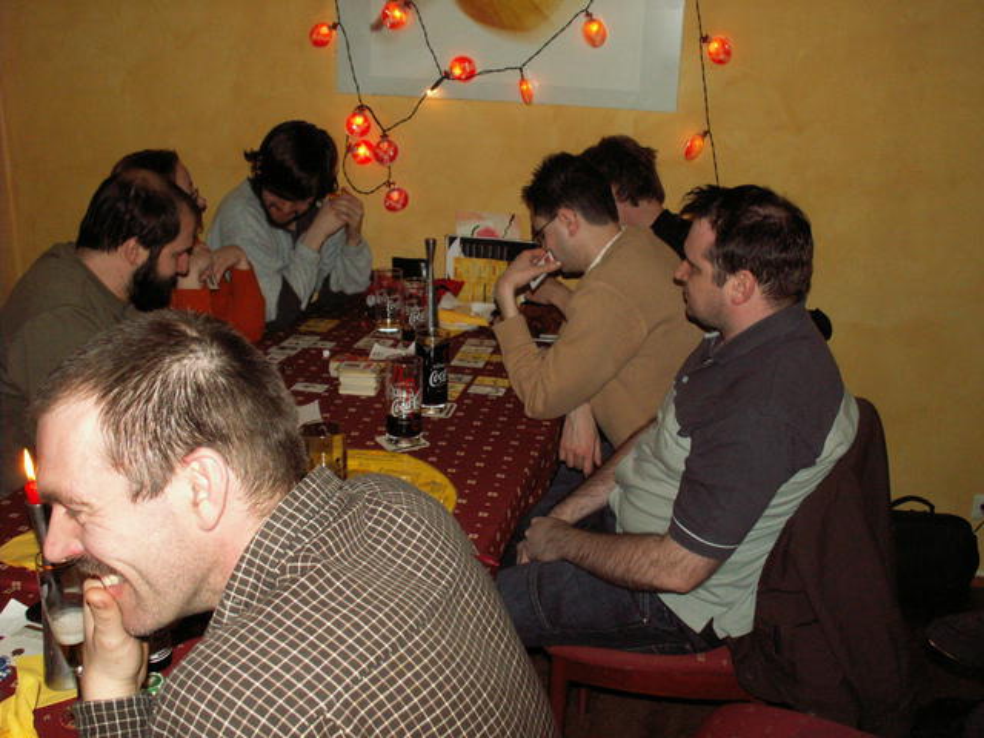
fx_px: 995
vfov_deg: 40.7
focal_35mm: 35
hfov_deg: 52.6
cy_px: 369
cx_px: 492
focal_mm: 5.86
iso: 160
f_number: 2.8
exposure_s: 1/40
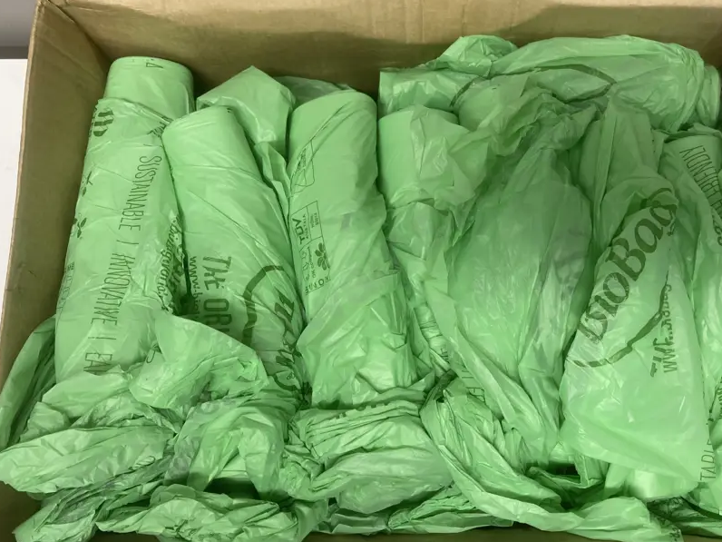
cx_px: 418
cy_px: 238
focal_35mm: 36
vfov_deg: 39.6
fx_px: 751
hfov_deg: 51.1
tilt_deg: -75.9
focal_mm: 3.99
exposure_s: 1/50
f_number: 1.8
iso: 80
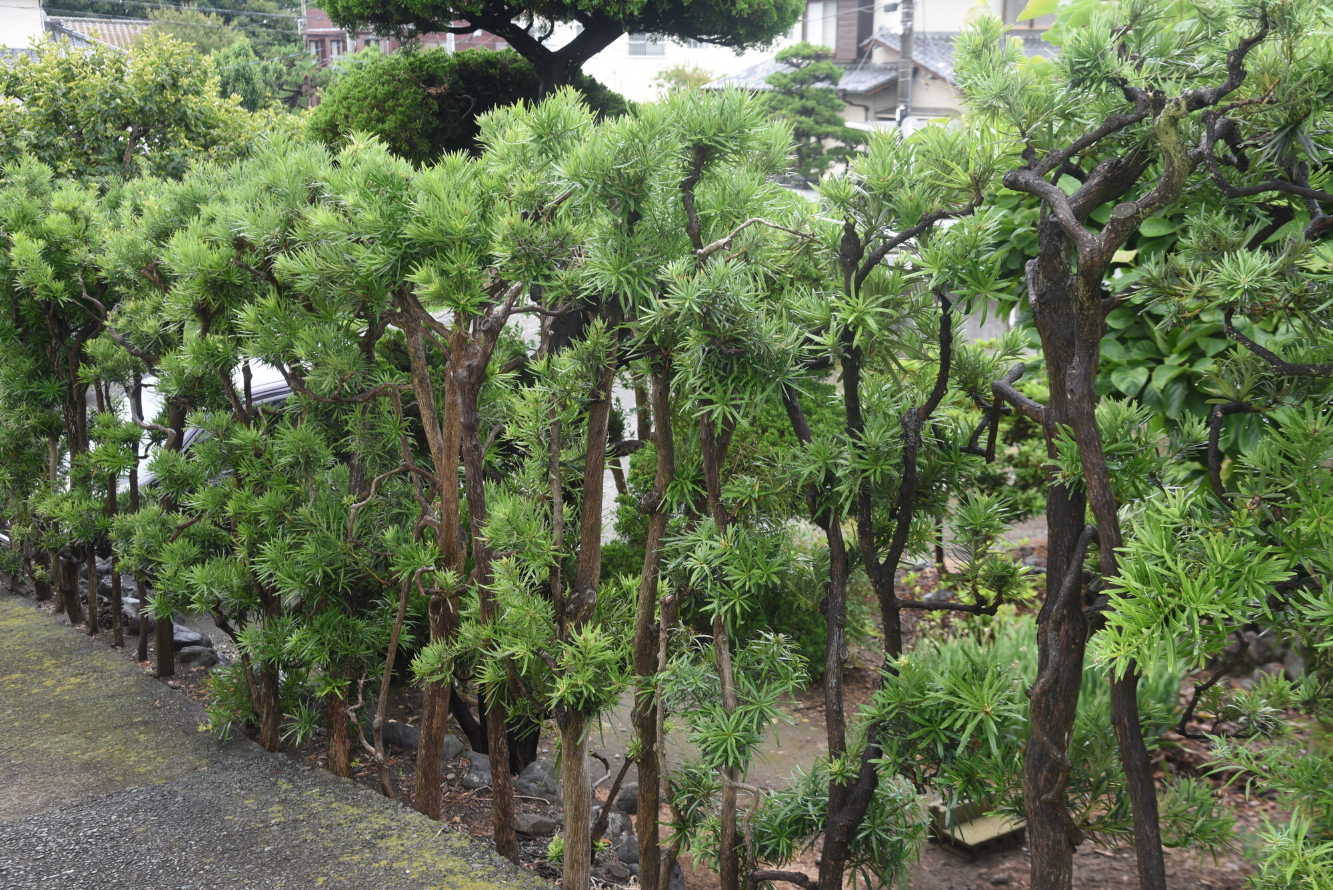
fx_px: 1630
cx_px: 666
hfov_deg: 44.5
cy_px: 445
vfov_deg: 30.5
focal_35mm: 44
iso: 400
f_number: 7.1
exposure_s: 1/160
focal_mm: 44
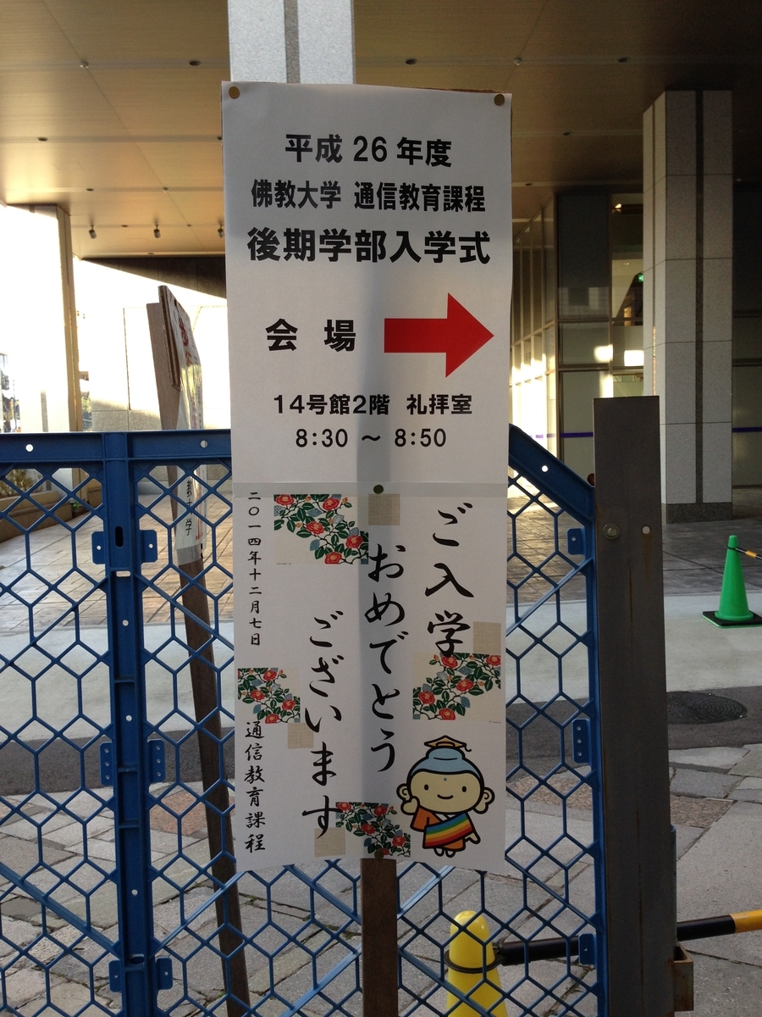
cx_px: 381
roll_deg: +2.1
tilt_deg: -4.3
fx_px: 969
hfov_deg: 42.9
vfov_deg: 55.4
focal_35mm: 33
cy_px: 508
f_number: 2.4
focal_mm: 4.12
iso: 64
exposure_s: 1/120
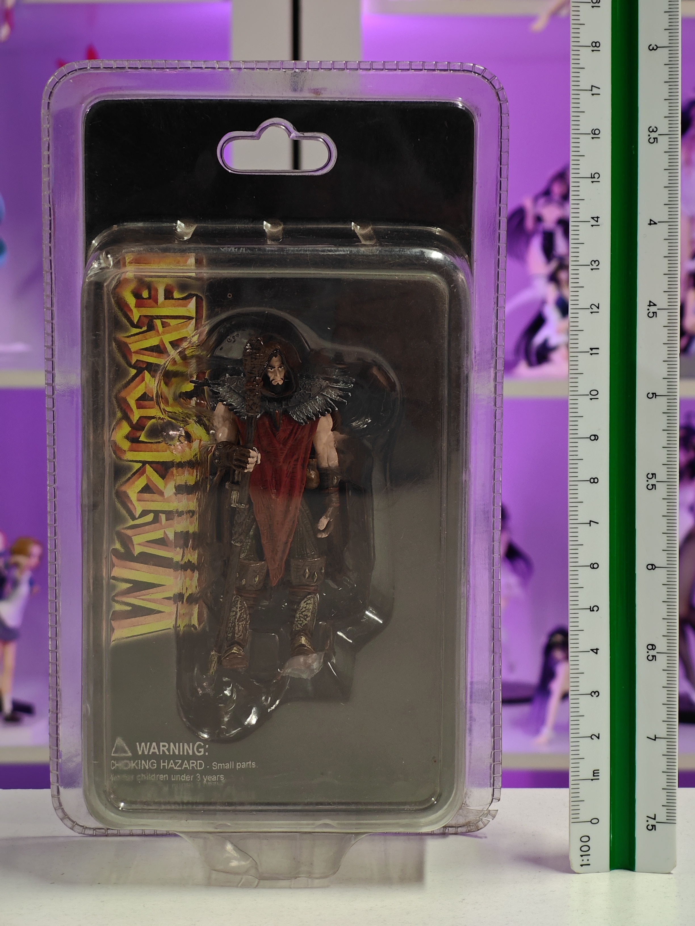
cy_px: 463
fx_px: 2142
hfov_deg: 18.4
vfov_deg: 24.4
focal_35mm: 80
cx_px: 348
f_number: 2.4
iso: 400
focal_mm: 7.48
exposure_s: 1/19.8
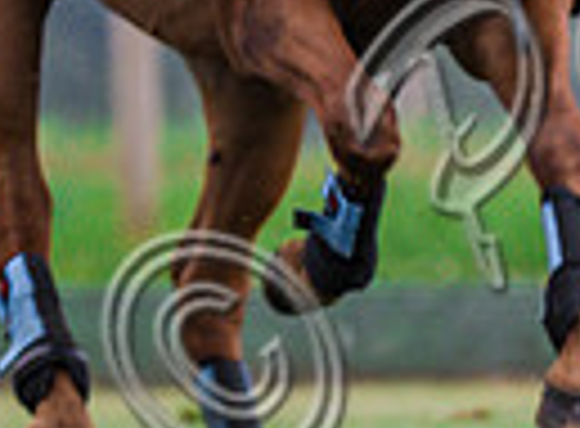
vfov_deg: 0.4
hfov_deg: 0.5
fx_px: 67137
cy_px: -131
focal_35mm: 4033
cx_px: 876
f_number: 6.3
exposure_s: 1/640
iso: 400
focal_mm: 500
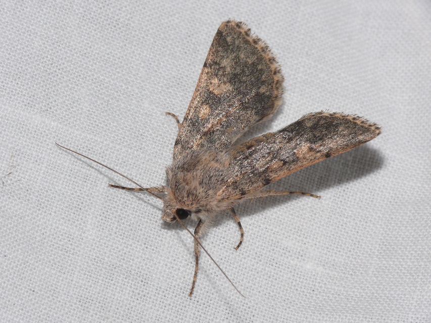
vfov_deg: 7.7
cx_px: 216
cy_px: 162
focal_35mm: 193
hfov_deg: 10.2
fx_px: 2403
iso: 200
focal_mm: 40.8
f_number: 11
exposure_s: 1/640
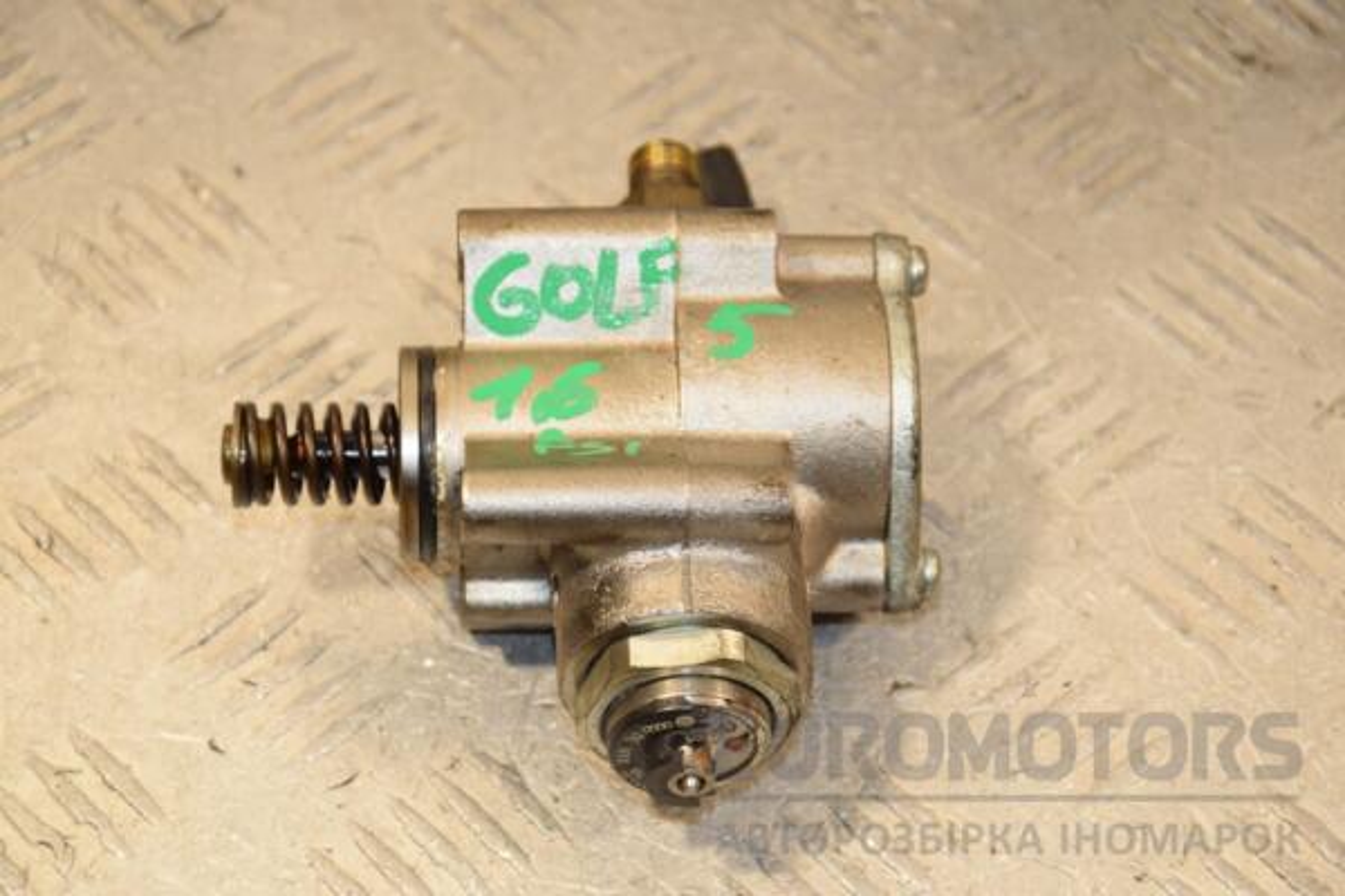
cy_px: 448
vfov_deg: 10.8
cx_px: 672
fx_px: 4763
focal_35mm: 128
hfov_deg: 16.1
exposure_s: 1/200
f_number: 8
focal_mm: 85
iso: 800
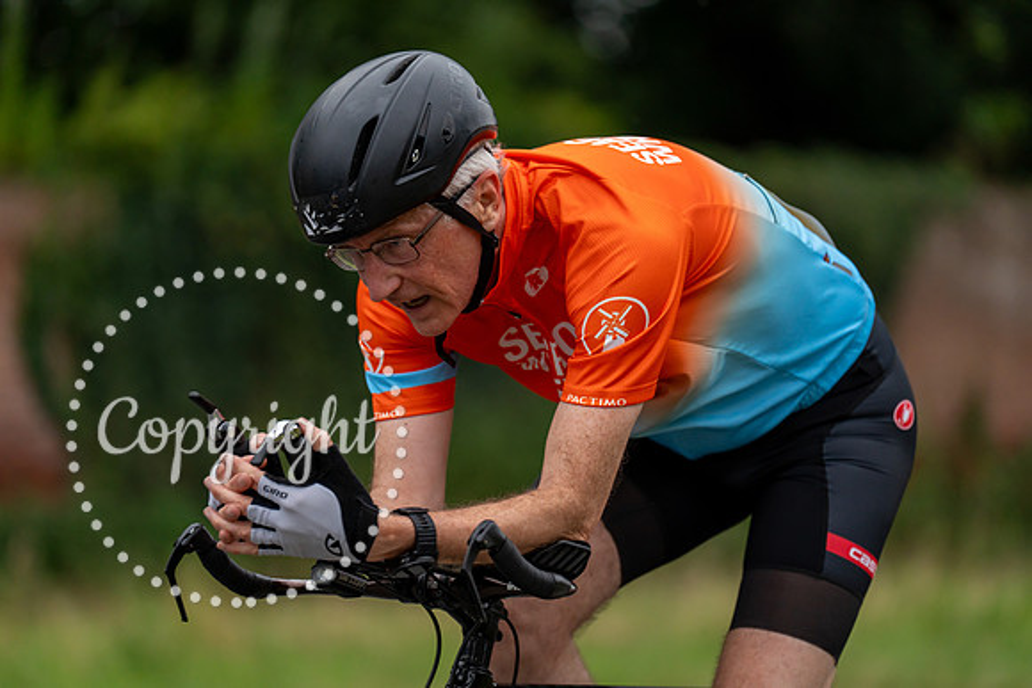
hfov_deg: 11.4
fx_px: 5161
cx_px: 516
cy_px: 344
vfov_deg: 7.6
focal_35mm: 180
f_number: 2.8
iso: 1000
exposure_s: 1/800
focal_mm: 180
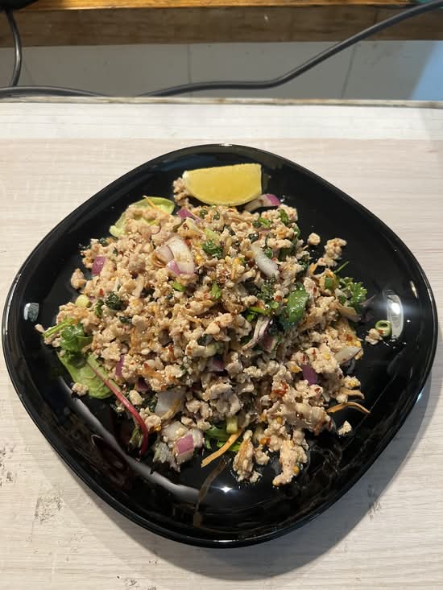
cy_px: 295
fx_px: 444
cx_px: 222
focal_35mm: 26
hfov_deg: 53.1
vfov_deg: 67.3
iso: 200
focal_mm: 5.7
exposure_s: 1/50
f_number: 1.5
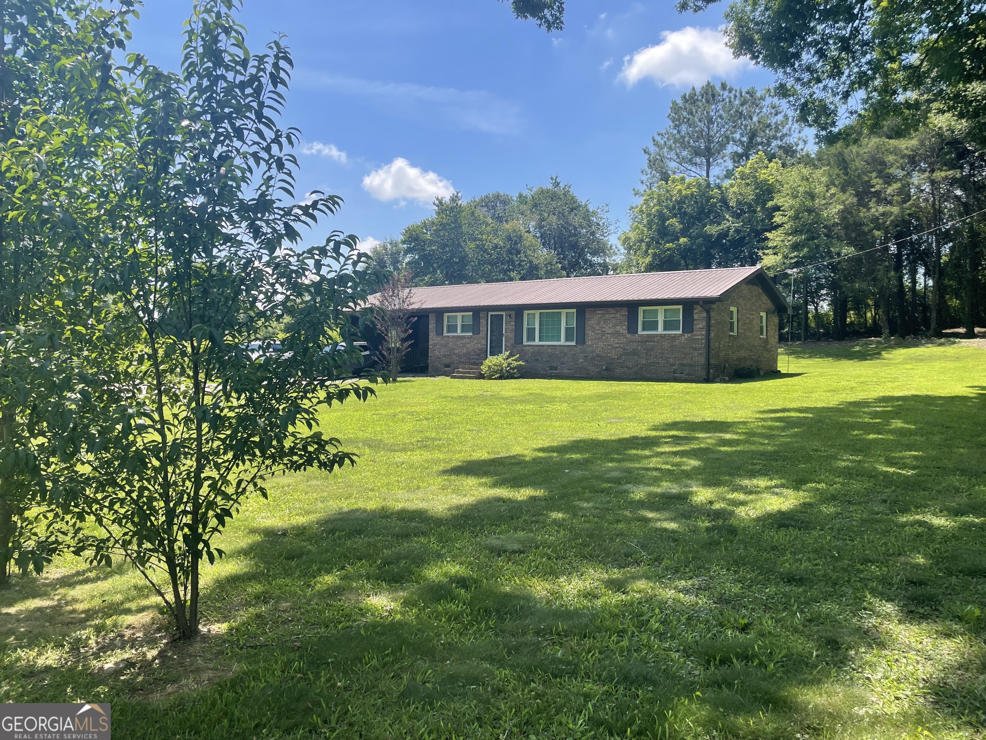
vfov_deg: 53.1
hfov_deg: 67.3
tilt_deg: +0.9
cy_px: 370
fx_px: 741
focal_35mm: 26
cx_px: 493
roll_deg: -0.3
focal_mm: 4.2
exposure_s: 1/2451
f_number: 1.6
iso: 32
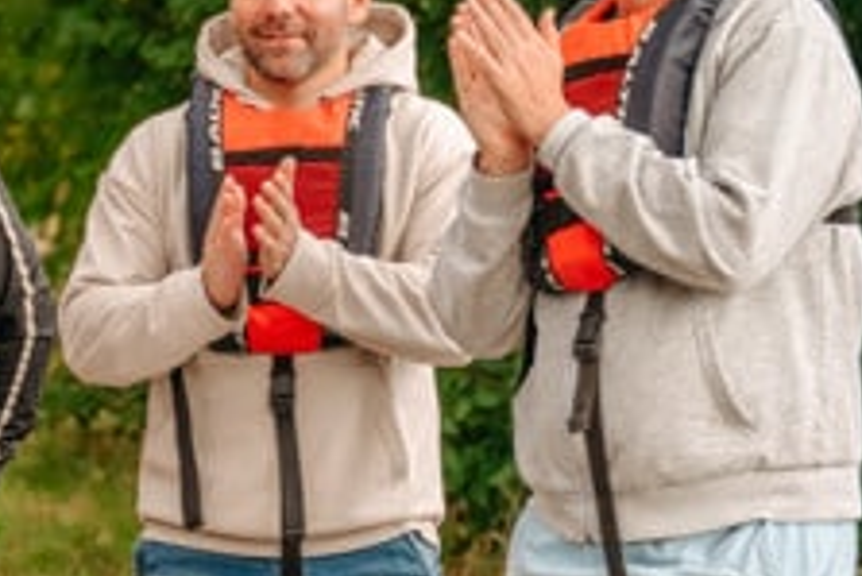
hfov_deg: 9.1
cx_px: 379
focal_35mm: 226
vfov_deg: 6.1
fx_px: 5415
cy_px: 284
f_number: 2.8
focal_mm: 63
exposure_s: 1/500
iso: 250
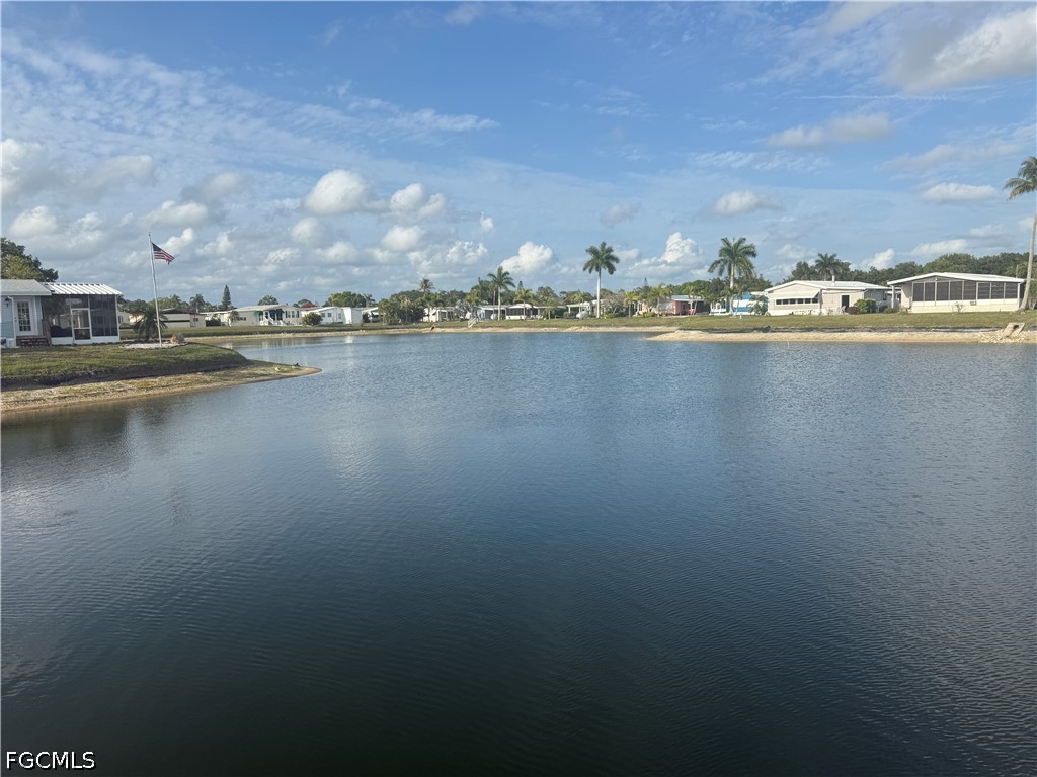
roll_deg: +1.5
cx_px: 518
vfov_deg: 56.8
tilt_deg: -5.4
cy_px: 388
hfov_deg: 71.6
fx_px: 719
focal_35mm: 24
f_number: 1.78
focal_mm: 6.76
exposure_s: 1/4405
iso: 80
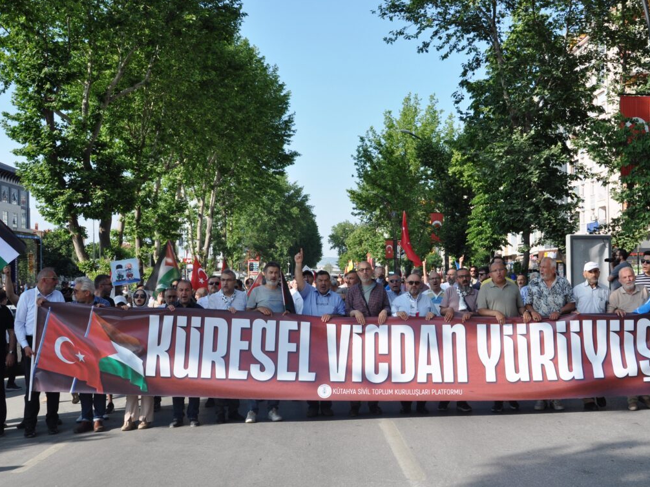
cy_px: 266
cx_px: 379
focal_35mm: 44
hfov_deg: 42.8
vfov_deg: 32.8
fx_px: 826
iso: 200
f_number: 9
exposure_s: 1/320
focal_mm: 24
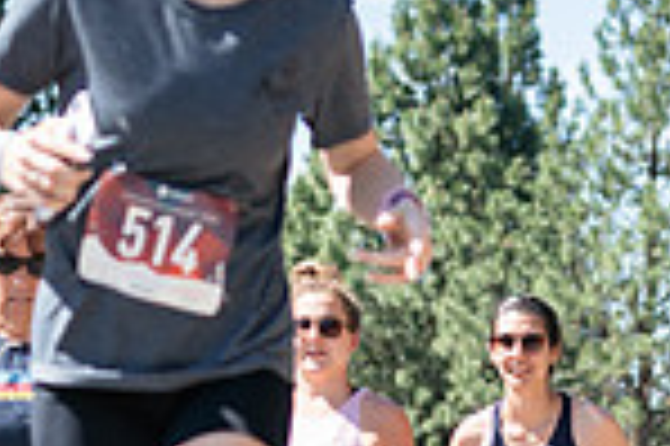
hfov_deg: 7.1
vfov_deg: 4.7
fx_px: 5354
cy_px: 507
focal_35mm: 288
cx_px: 953
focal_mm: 74
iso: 160
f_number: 4
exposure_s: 1/500
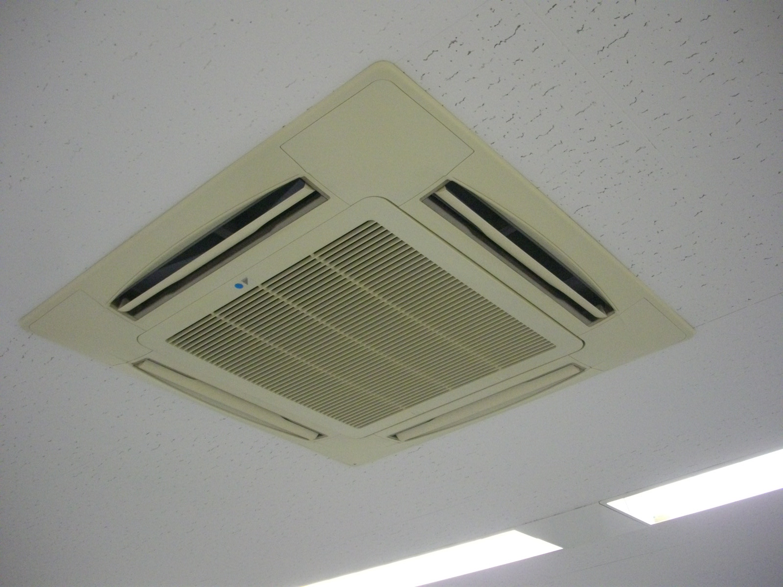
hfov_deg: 50.1
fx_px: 837
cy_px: 294
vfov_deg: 38.7
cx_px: 392
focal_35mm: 37
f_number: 2.8
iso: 331
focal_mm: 6.2
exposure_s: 1/50
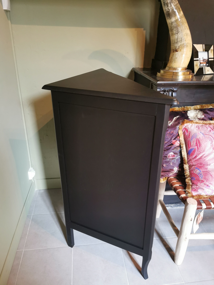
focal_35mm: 27
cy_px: 142
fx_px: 223
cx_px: 107
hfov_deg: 51.4
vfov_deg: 65.3
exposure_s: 1/50
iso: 160
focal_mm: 5.56
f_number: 1.6
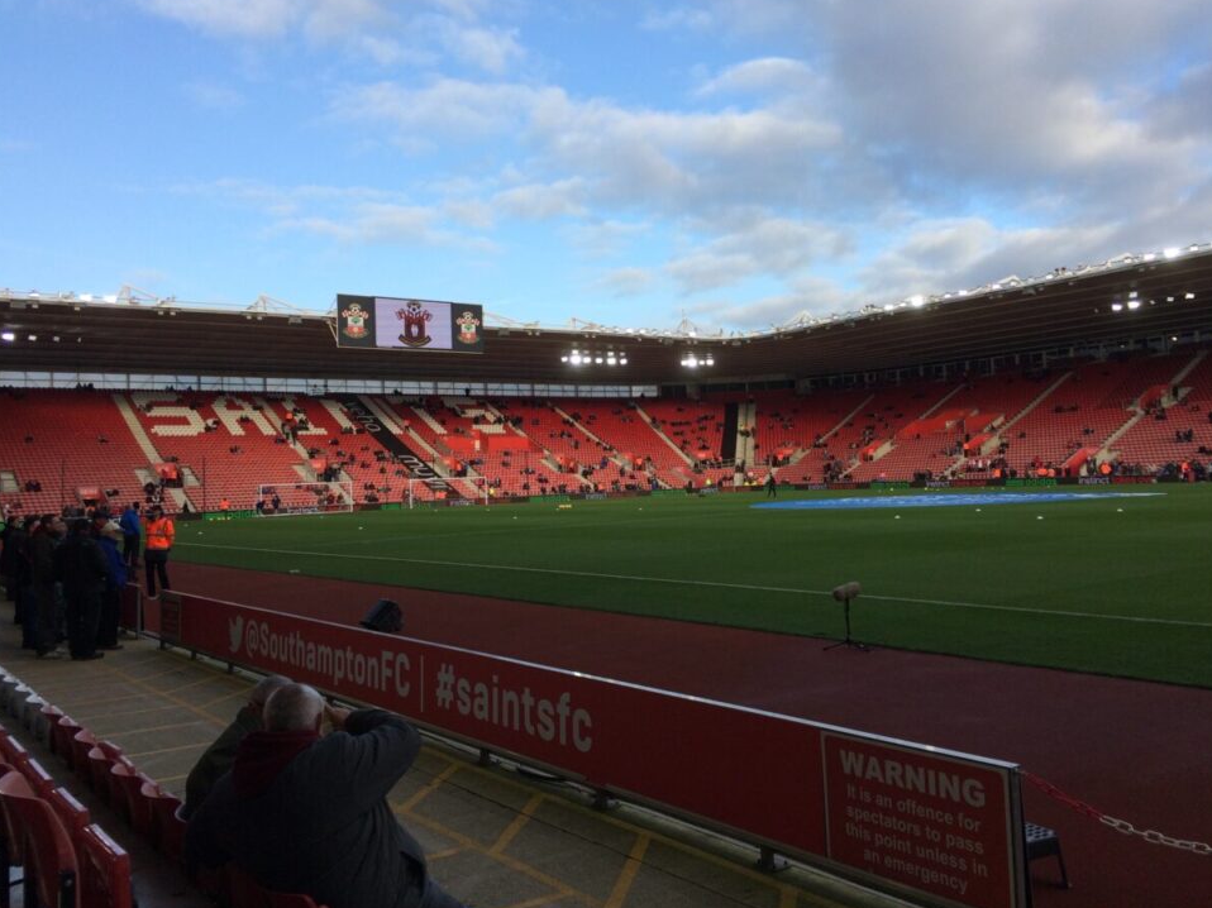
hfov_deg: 58.3
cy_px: 429
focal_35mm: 31
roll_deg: +3.5
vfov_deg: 45.4
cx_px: 641
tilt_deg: +2.9
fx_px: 1085
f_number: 2.2
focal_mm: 4.15
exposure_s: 1/873
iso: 32
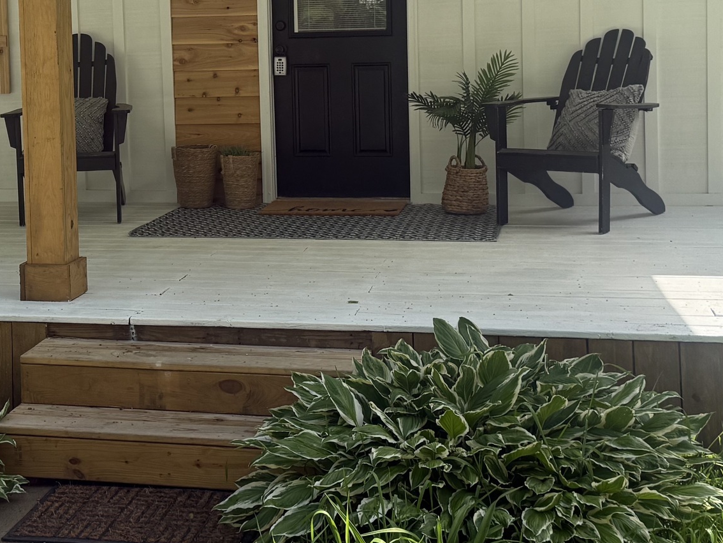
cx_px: 191
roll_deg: +1.1
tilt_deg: -2.0
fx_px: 1358
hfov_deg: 29.4
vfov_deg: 22.2
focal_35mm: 65
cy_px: 82
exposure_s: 1/2801
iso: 100
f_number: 1.78
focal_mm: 6.76
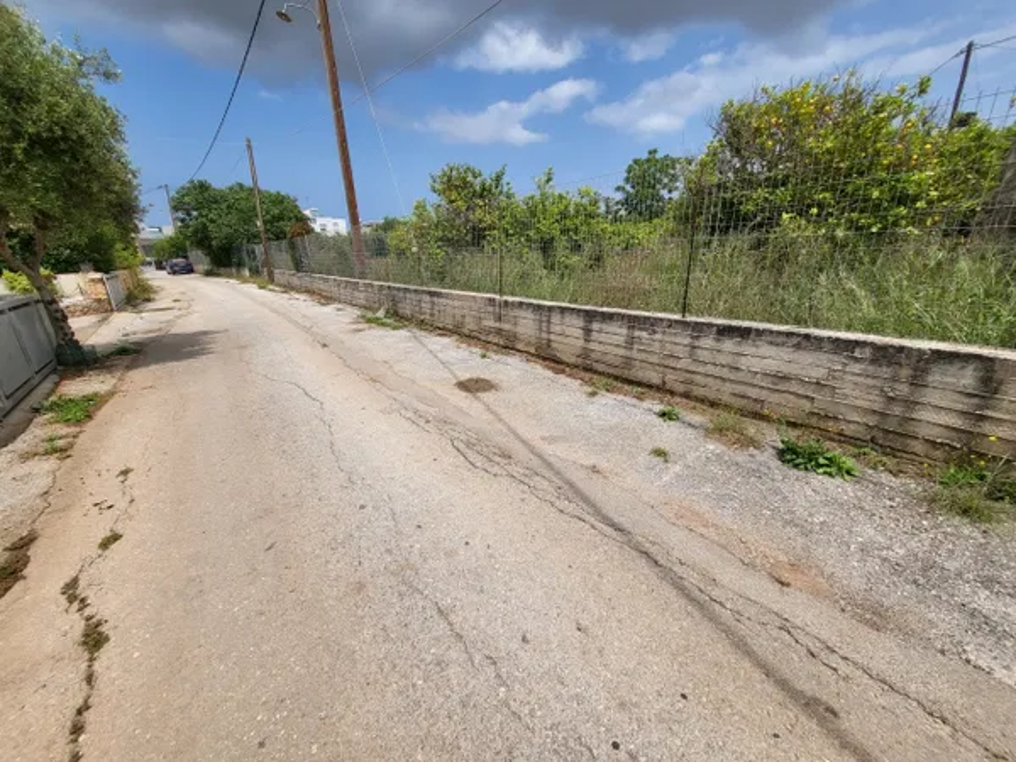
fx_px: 382
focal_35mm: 13
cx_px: 508
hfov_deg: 106.2
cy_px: 381
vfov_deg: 89.9
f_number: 2.2
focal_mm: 1.74
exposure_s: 1/1686
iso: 32
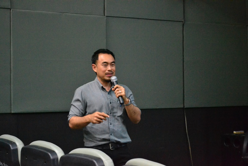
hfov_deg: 24.6
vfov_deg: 16.5
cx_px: 124
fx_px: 568
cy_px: 83
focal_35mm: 82
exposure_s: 1/13
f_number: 5.6
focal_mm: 55
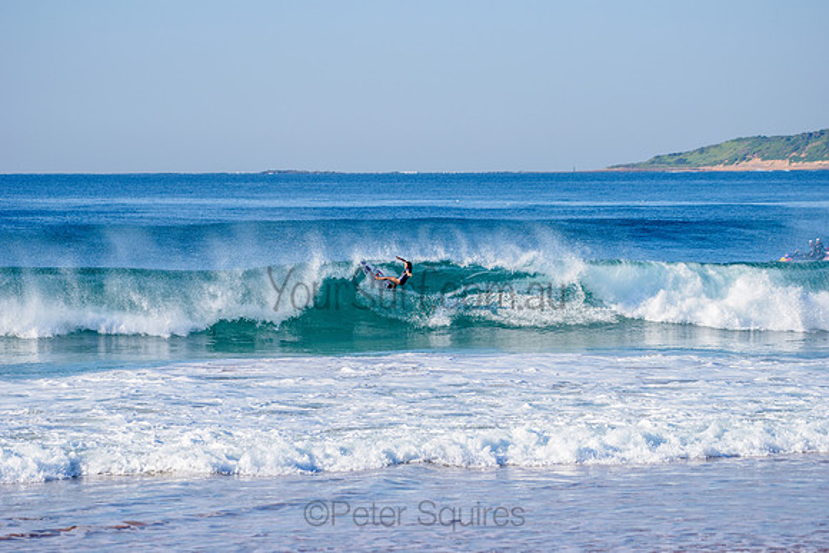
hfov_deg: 10.3
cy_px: 276
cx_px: 414
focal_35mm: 200
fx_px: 4606
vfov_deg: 6.9
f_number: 5.6
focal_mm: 200
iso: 160
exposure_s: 1/1600
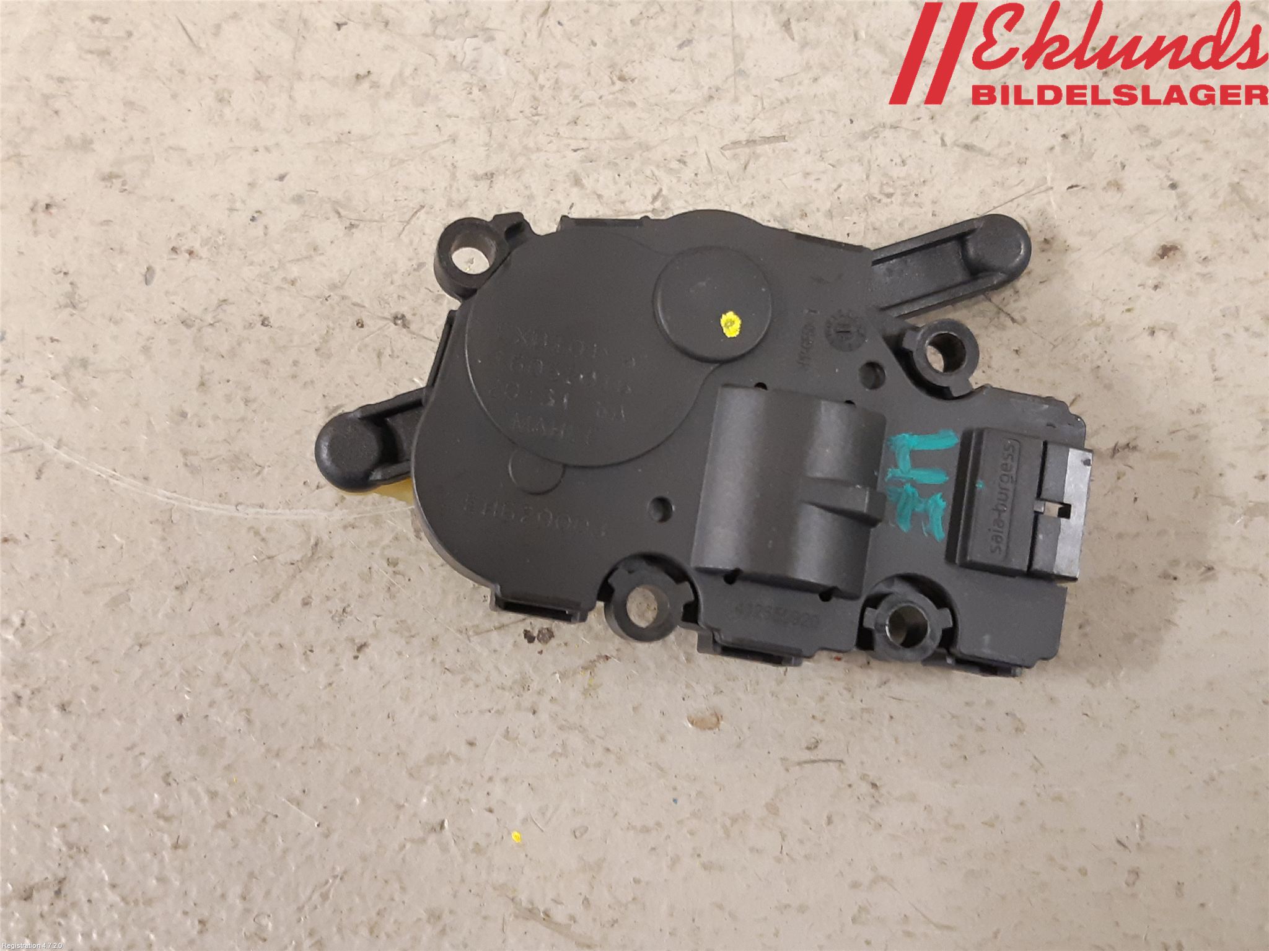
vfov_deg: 53.1
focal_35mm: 26
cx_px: 634
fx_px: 953
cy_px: 476
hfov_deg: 67.3
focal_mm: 3.93
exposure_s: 1/25
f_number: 1.7
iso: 250
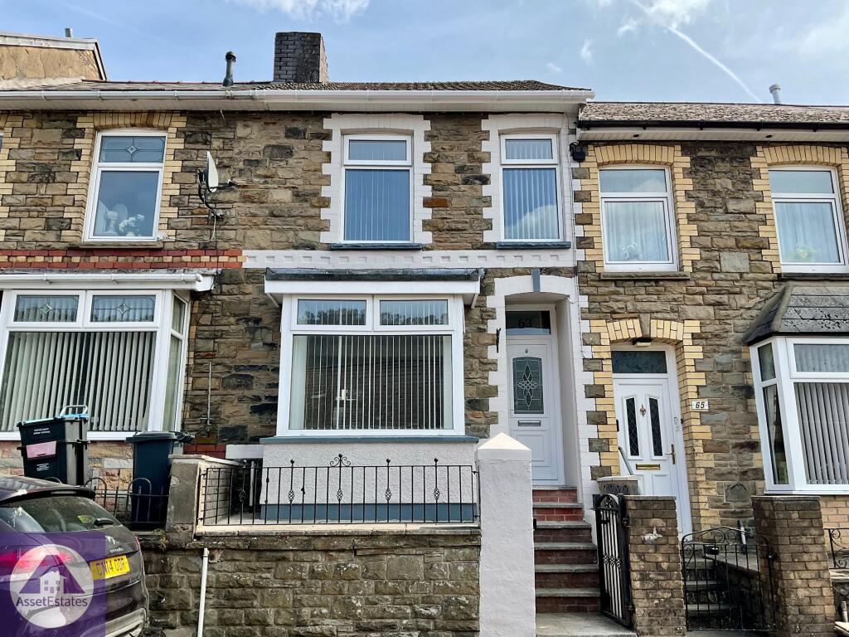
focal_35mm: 29
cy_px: 318
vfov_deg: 48.2
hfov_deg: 61.7
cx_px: 424
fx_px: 711
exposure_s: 1/944
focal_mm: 3
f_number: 1.8
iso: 16
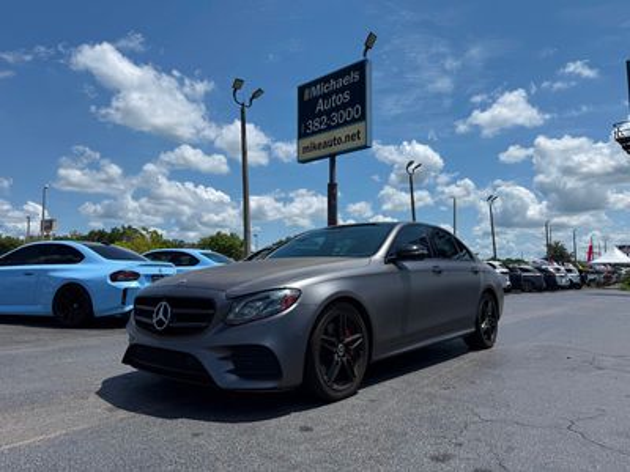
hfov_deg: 71.6
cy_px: 236
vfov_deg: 56.8
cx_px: 315
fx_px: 437
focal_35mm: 24
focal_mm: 6.76
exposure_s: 1/9091
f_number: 1.78
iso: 80
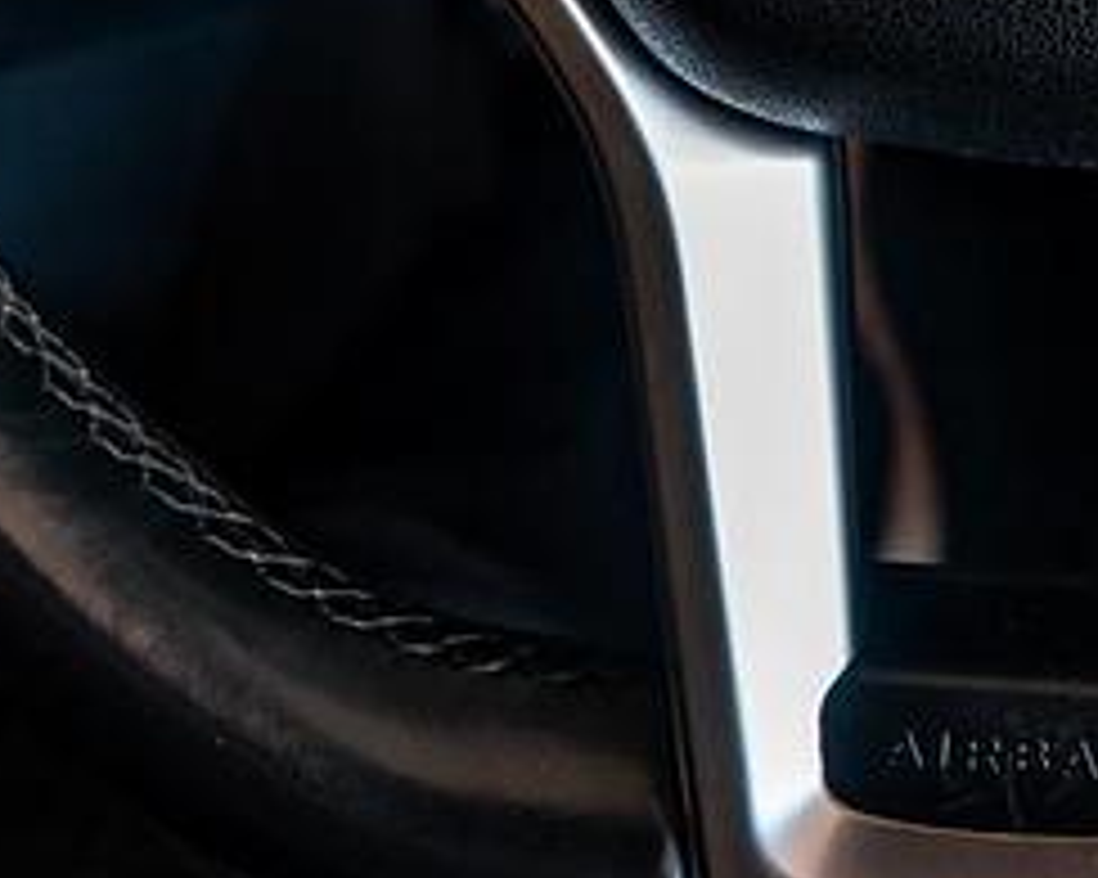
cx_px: 990
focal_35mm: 106
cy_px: -662
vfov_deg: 13.2
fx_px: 3443
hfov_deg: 17.8
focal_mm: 17
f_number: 2.8
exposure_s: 1/20
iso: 250
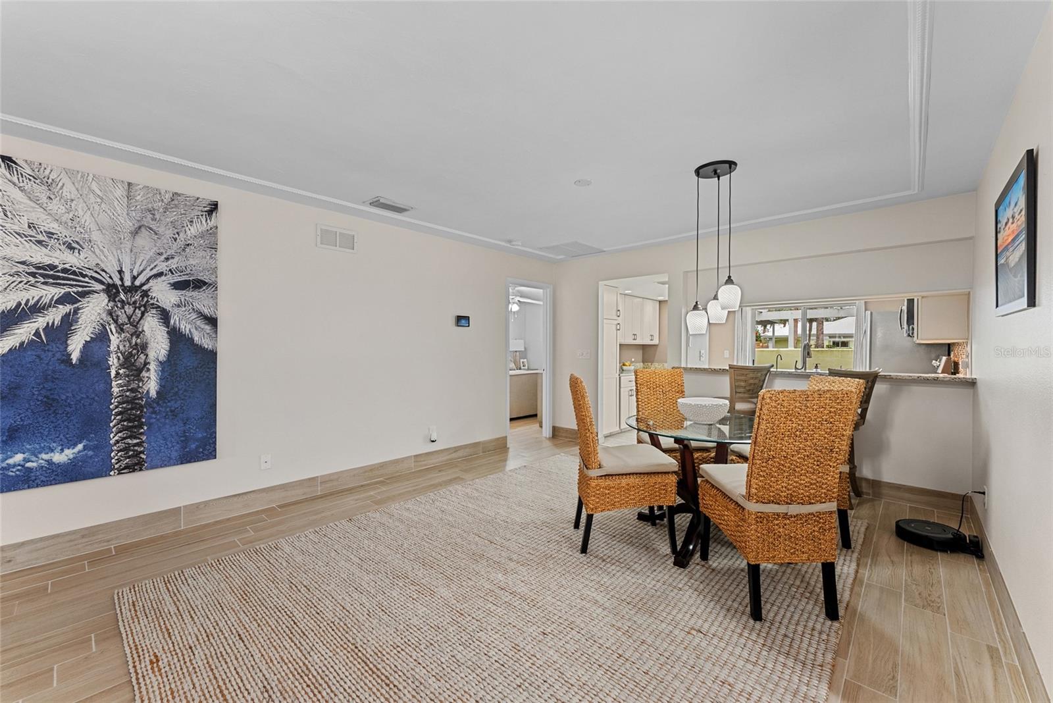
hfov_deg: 104.2
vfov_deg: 81.3
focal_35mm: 14
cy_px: 352
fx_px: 410
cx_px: 526
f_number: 9
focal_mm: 14
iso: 640
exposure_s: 1/1.67
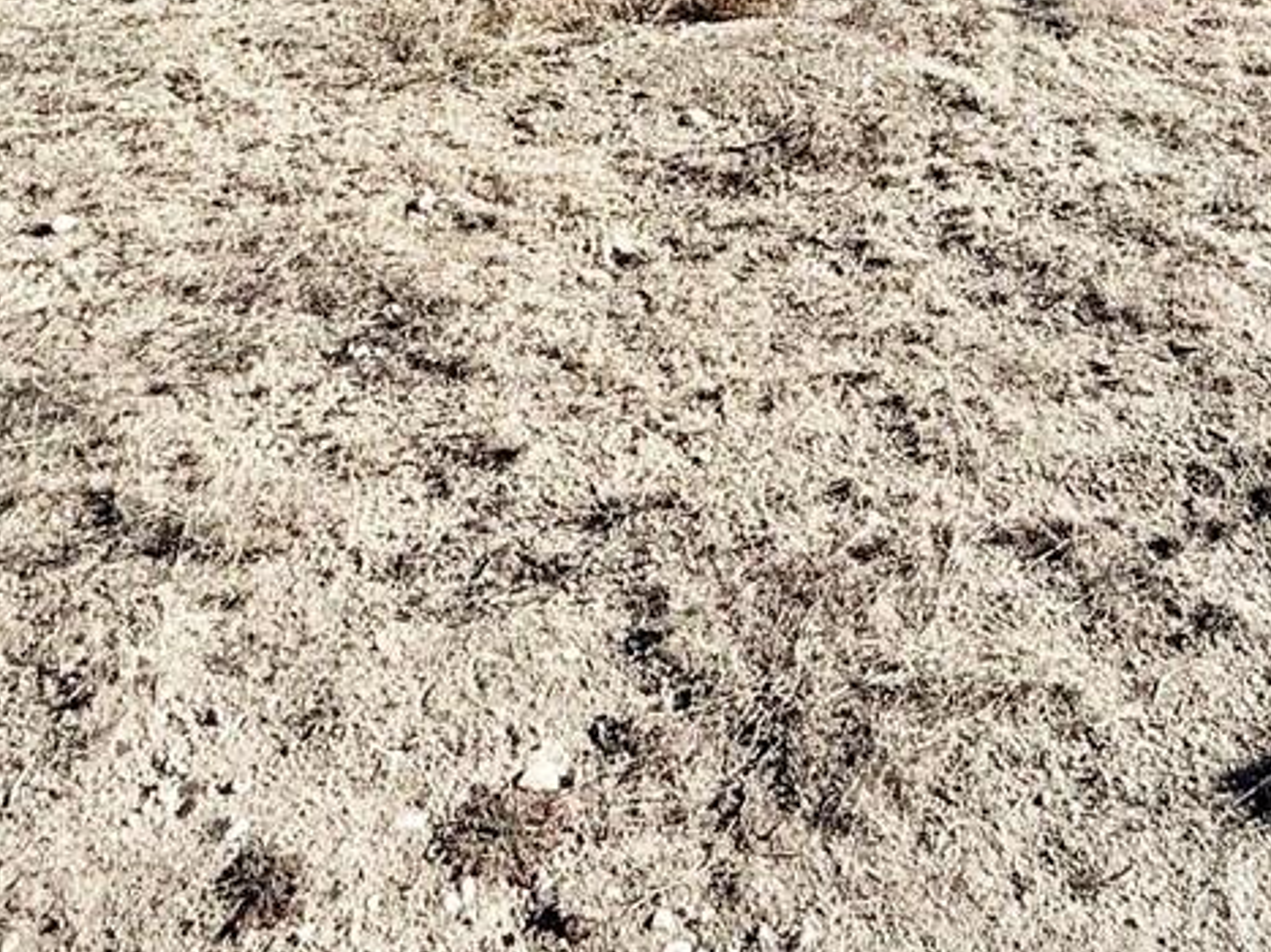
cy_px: -631
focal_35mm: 48
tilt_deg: +7.9
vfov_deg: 22.2
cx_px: 993
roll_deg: +0.1
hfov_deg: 38.4
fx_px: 1762
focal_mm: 2.22
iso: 64
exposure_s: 1/2410
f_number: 2.2
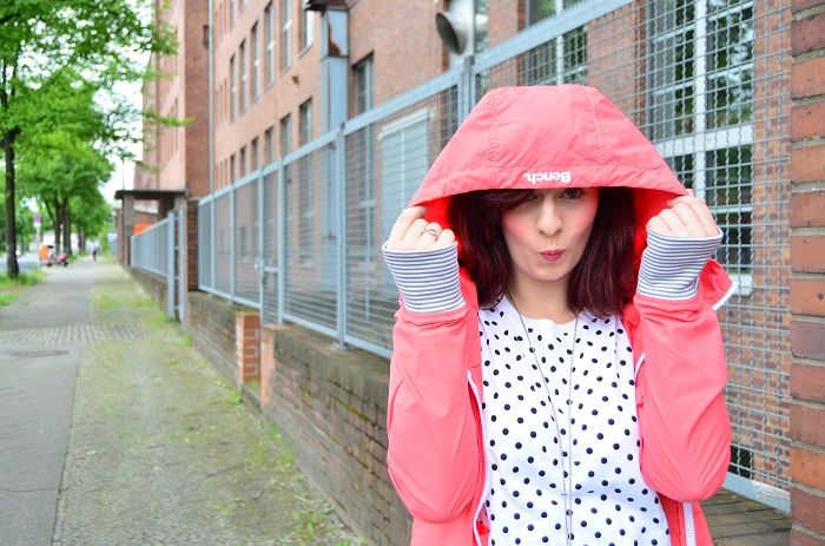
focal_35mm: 39
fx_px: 892
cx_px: 412
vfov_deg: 34.0
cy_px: 273
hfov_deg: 49.7
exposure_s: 1/320
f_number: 4
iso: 320
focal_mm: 26
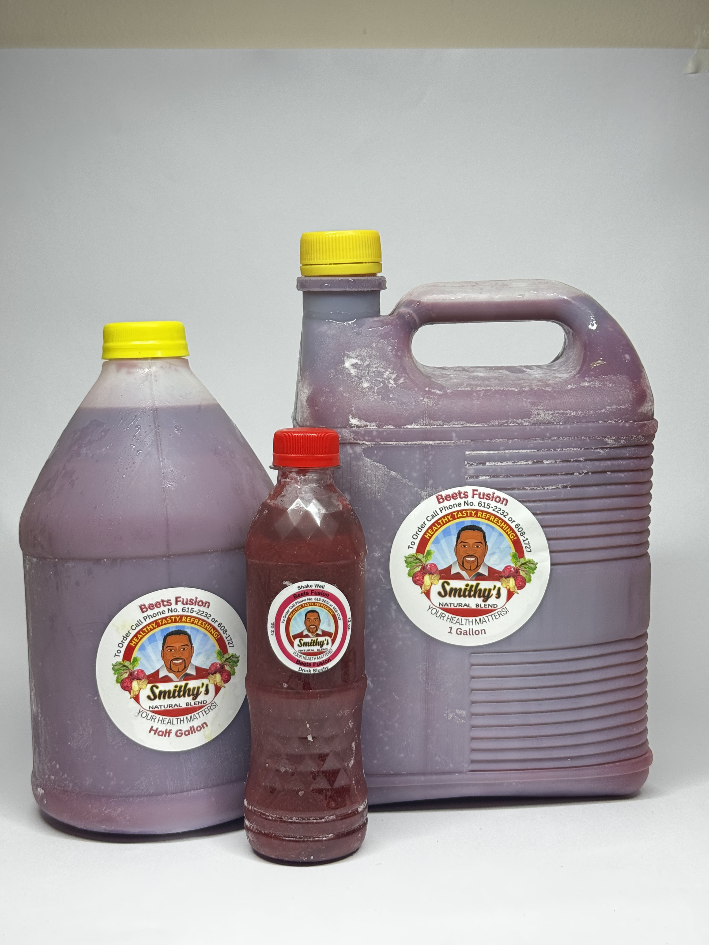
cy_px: 472
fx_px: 1311
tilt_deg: -4.9
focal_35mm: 48
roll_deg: +1.5
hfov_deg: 30.3
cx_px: 354
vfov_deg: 39.7
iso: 160
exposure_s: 1/60
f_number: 1.78
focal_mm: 6.76
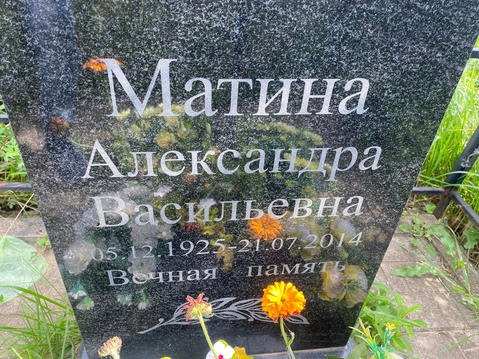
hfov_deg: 67.3
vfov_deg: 53.1
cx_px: 240
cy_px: 180
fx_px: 360
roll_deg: -1.8
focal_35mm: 26
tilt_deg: -40.8
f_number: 1.8
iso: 32
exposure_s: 1/122
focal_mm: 4.25
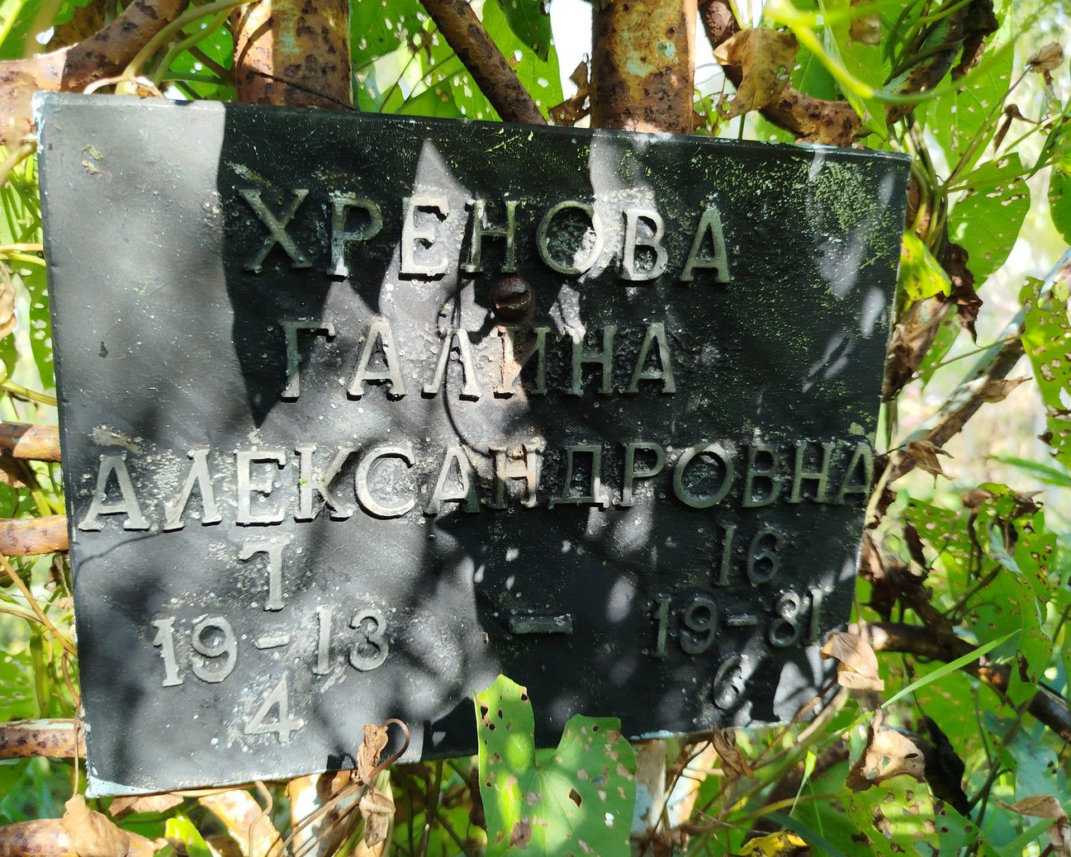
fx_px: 824
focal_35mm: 26
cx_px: 505
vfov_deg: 54.9
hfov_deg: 66.0
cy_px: 438
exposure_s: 1/170
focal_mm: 5.31
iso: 50
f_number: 1.7
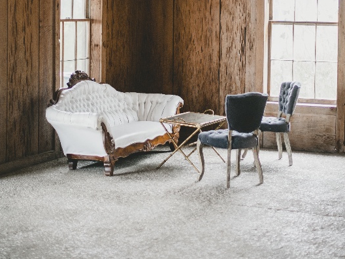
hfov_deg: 23.8
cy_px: 24
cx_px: 187
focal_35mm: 82
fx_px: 817
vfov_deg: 17.7
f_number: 1.4
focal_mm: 50
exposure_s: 1/125
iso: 640
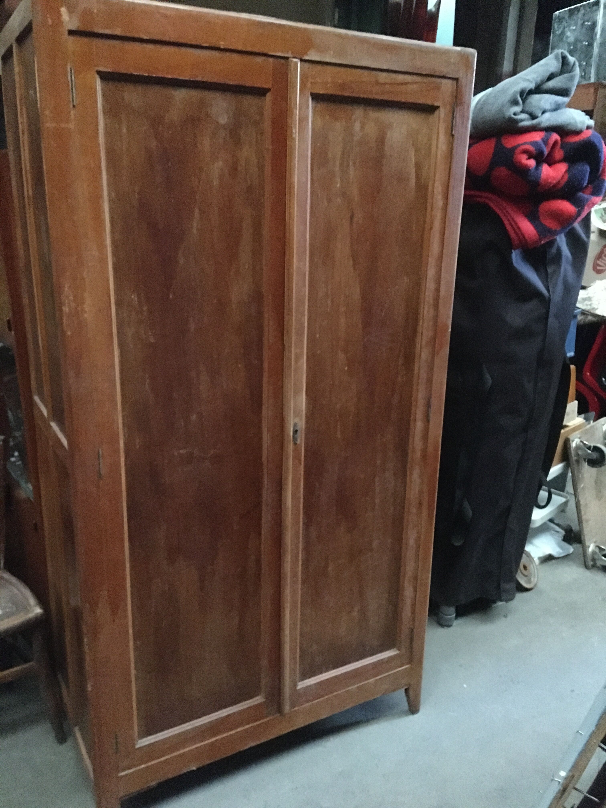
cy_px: 404
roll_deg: -3.3
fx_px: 677
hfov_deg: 48.2
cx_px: 303
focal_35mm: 29
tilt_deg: -17.4
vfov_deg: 61.7
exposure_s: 1/17
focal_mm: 4.15
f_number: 2.2
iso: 1250
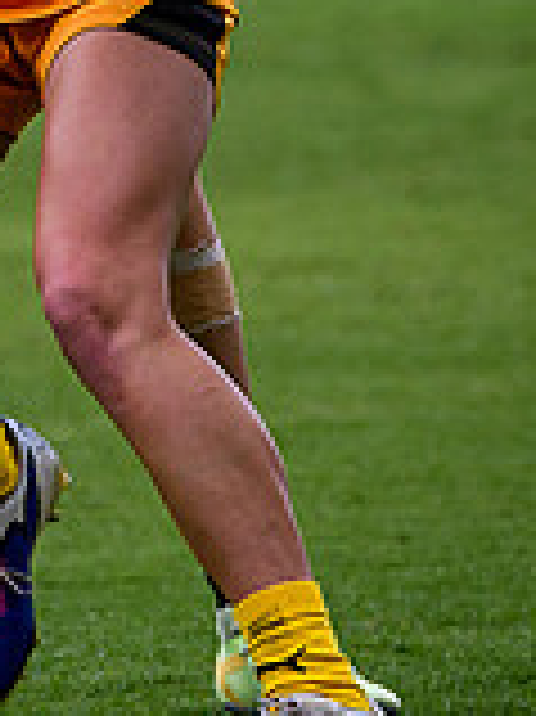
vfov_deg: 1.8
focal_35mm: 1103
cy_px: -661
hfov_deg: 1.3
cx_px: 153
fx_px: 22803
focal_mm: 125
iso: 100
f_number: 2.8
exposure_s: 1/1600
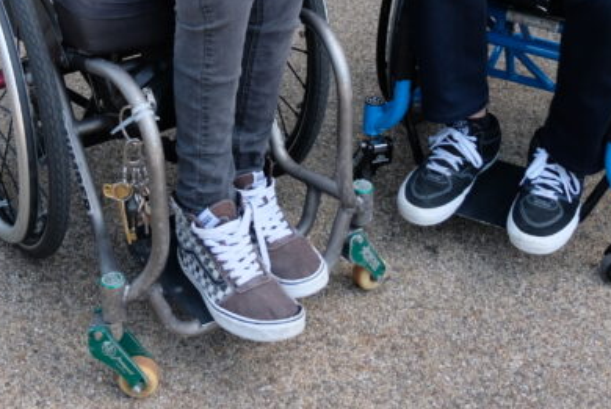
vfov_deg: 20.6
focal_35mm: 63
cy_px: -45
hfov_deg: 31.8
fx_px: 1070
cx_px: 252
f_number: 4
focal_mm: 16
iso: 400
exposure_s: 1/300
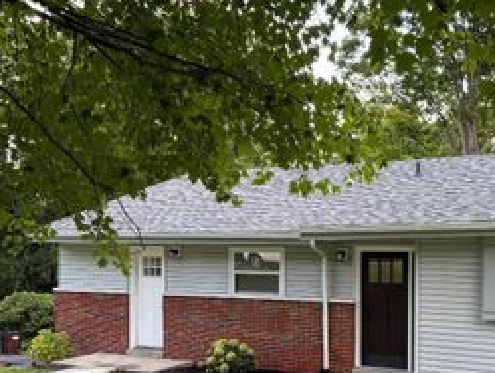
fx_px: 687
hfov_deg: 39.1
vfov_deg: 29.9
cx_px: 333
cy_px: 273
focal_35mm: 48
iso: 100
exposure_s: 1/461
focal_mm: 6.76
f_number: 1.78
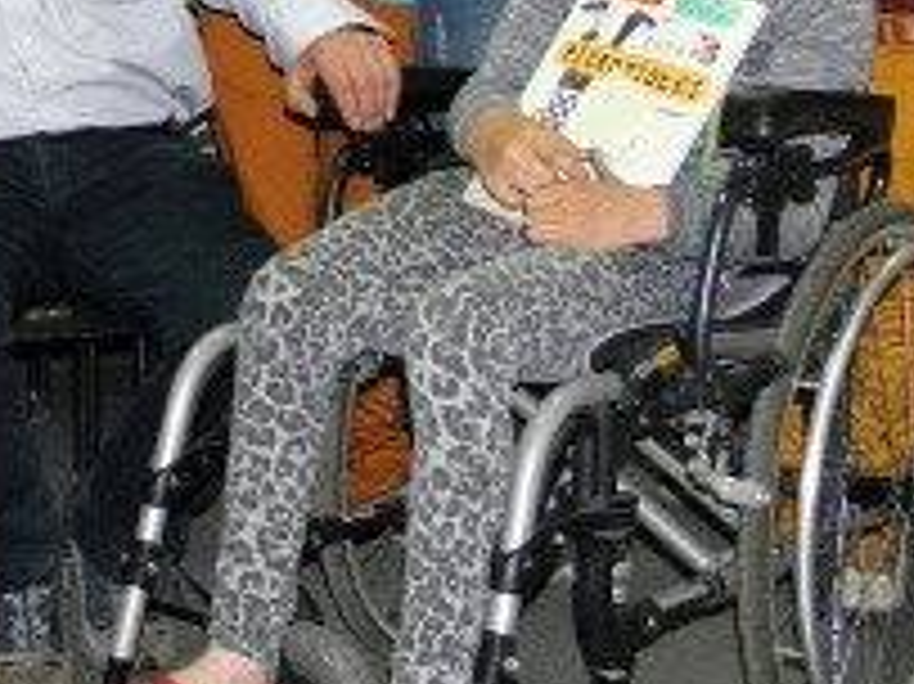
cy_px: 47
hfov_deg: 26.5
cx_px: -18
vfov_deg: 20.8
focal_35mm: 69
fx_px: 1821
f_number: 3.5
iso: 200
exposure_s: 1/30
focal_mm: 5
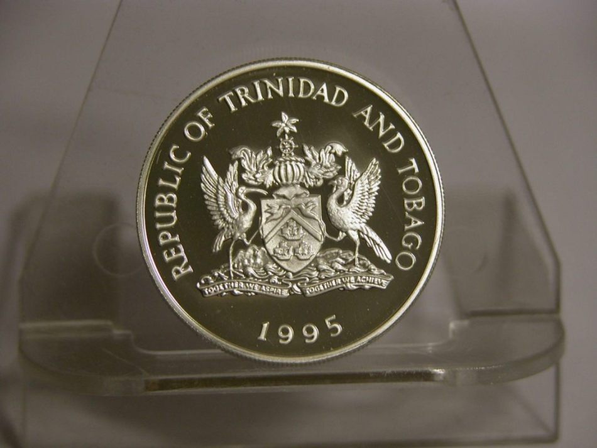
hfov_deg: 9.6
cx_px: 298
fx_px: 3554
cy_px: 224
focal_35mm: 206
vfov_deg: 7.2
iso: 100
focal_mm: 52.4
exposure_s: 1/6.7
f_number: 4.1
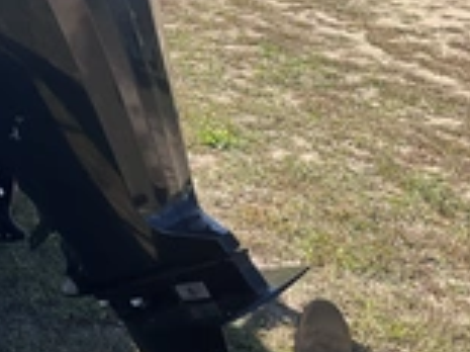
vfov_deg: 19.4
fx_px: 1018
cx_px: -52
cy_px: 76
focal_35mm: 75
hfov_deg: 24.2
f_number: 1.8
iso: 25
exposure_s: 1/635
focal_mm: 3
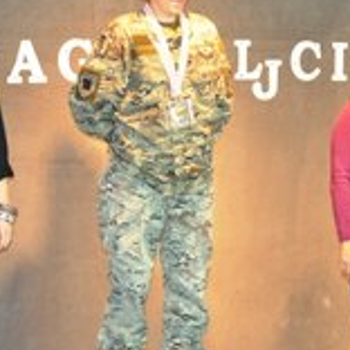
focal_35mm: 163
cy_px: 197
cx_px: 182
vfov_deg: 10.7
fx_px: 1865
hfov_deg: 10.7
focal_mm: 50
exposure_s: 1/60
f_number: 2.8
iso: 800
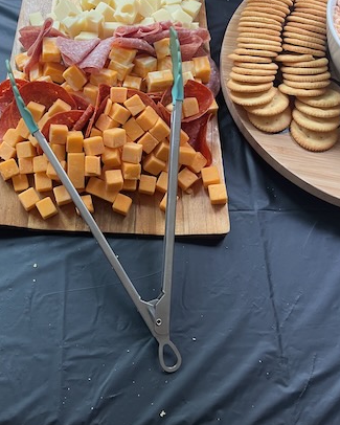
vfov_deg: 45.0
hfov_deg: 36.7
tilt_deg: -61.0
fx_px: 503
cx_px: 98
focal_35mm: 40
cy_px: 137
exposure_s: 1/60
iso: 200
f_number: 1.6
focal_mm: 5.1
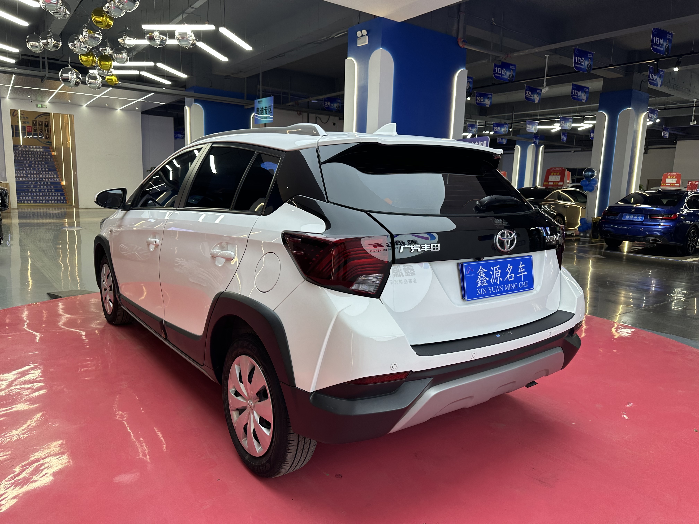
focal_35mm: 24
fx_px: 485
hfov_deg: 71.6
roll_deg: -2.7
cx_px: 350
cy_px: 262
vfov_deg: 56.8
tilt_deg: -9.1
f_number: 1.78
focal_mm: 6.86
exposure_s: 1/100
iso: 80
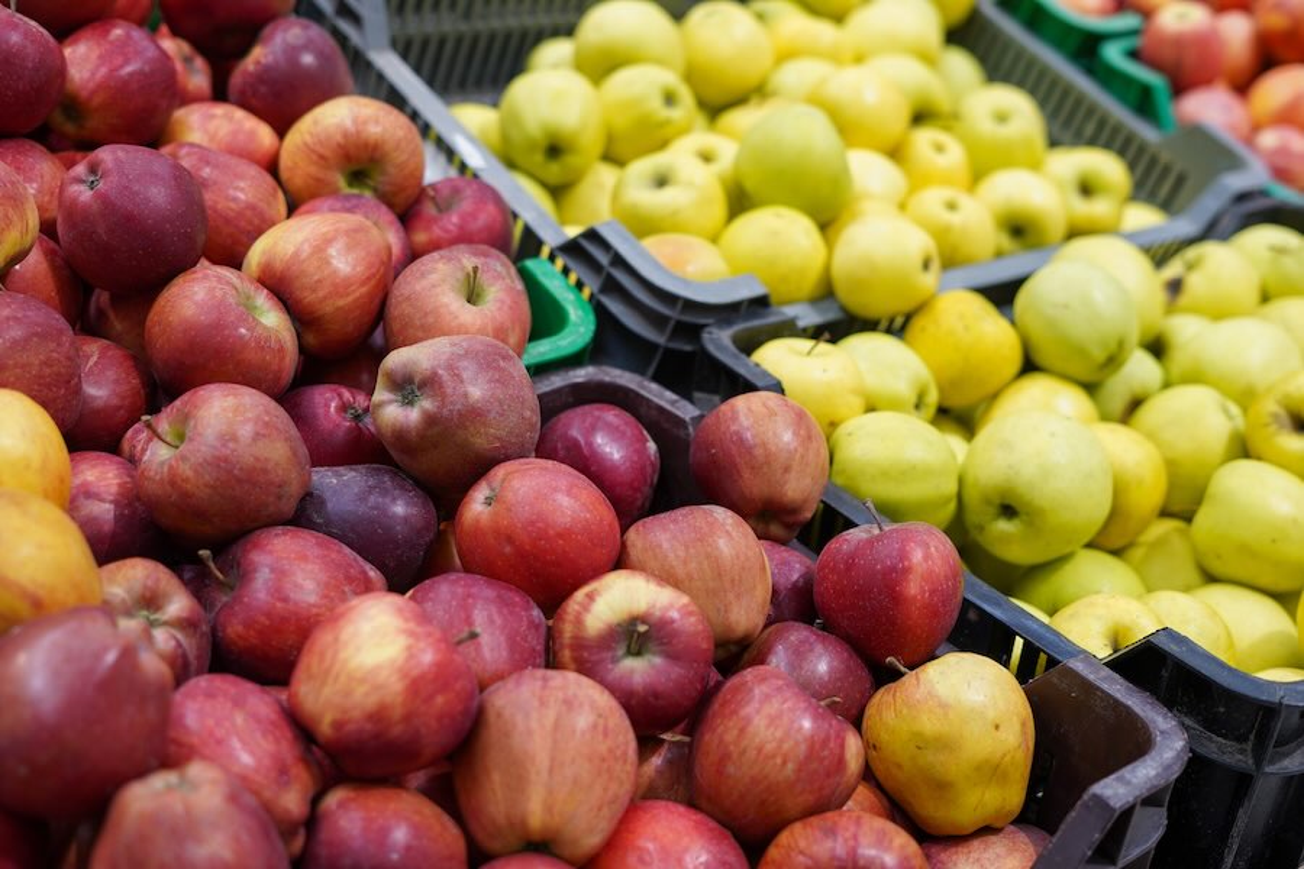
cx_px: 652
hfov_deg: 39.6
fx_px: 1811
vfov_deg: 27.0
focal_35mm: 50
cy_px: 434
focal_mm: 50
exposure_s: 1/60
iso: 320
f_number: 3.2
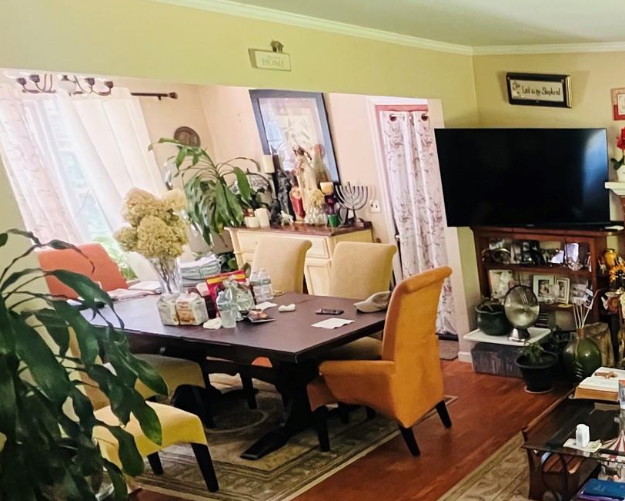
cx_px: 690
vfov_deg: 44.5
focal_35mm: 32
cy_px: 365
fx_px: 592
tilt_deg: -20.4
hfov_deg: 43.1
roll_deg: -0.1
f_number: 1.8
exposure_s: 1/55
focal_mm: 1.57
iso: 1000
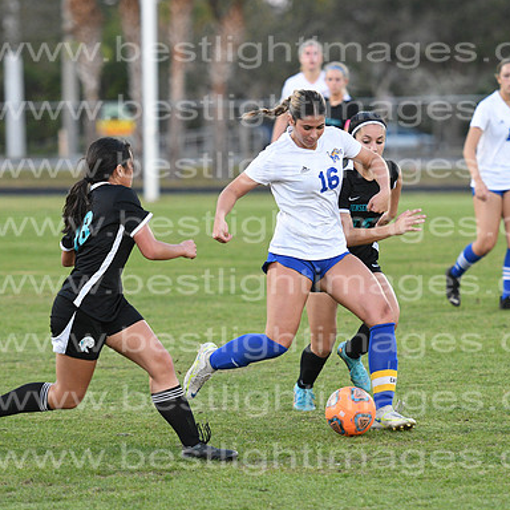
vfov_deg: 6.1
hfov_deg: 6.1
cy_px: 256
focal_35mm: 289
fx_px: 4817
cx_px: 295
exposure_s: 1/800
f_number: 2.8
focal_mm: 150
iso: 1600
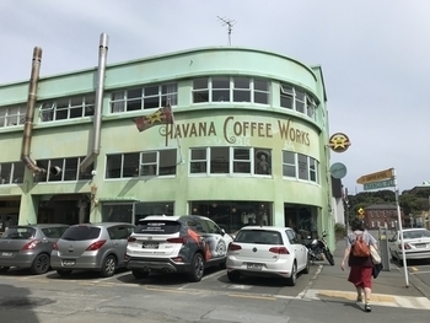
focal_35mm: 28
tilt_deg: +10.9
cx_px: 215
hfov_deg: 63.4
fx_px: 348
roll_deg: -0.1
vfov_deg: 49.8
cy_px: 162
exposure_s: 1/4367
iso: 20
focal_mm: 3.99
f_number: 1.8
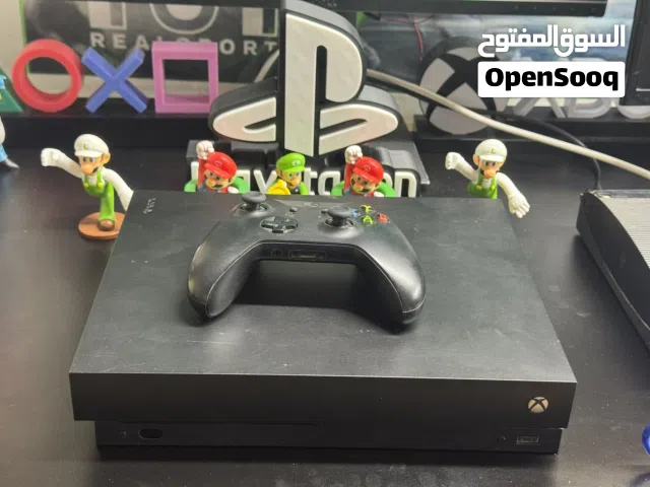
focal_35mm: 48
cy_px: 244
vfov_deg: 30.3
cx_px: 325
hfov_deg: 39.7
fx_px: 901
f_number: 1.78
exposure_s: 1/50
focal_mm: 6.76
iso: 200
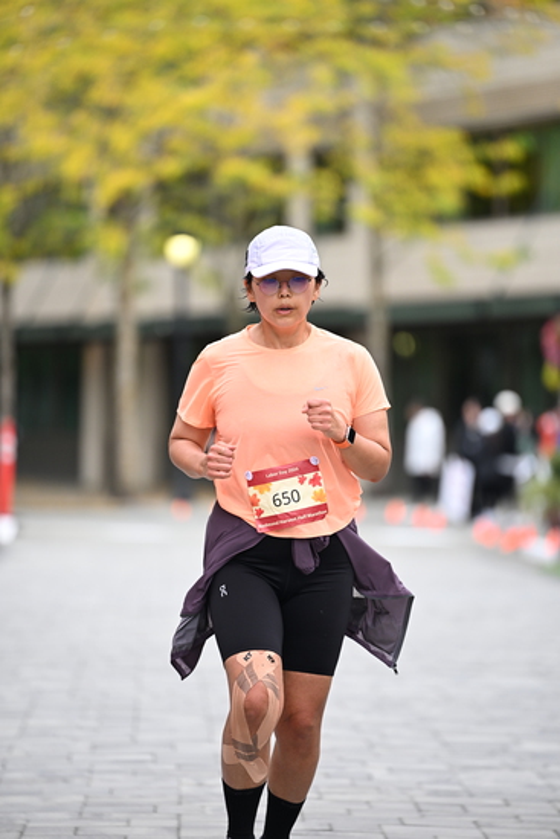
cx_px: 280
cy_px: 420
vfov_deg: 10.3
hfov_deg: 6.9
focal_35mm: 200
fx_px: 4663
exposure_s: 1/1600
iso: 640
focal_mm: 200
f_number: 2.8
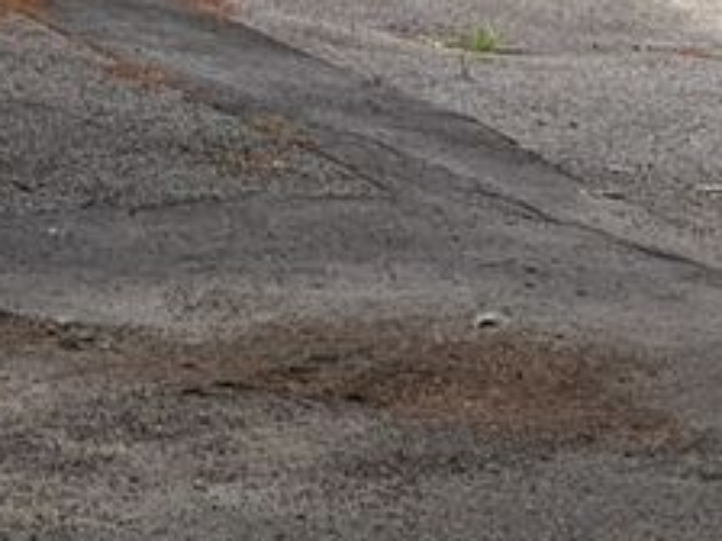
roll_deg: +0.0
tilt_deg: +7.0
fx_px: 3879
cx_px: -970
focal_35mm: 186
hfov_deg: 9.5
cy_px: -1059
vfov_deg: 7.1
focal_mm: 5.96
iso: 50
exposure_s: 1/1364
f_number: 1.6
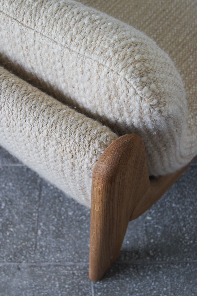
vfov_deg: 46.4
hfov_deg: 31.9
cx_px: 98
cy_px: 148
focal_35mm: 42
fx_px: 345
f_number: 5.6
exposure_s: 1/30
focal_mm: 28
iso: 400
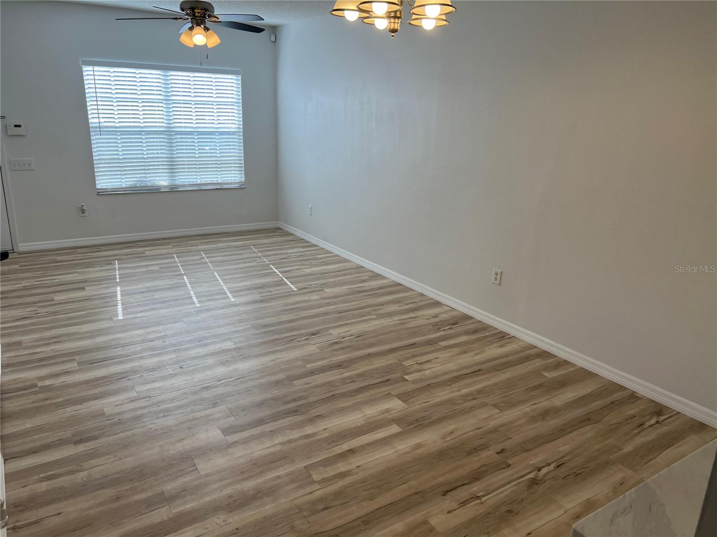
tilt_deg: -17.3
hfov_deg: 67.3
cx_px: 358
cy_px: 268
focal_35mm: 26
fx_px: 539
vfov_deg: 53.1
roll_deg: -1.6
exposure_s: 1/414
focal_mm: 5.7
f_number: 1.5
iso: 50
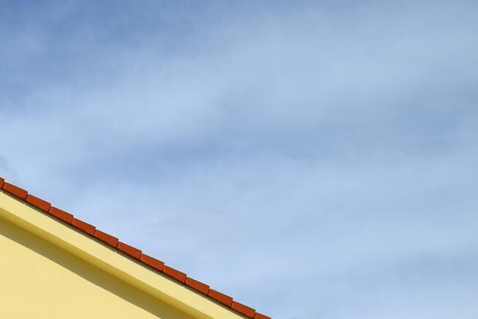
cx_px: -80
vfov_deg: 16.2
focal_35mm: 71
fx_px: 940
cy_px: 574
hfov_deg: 25.8
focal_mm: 13
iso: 200
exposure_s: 1/500
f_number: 11
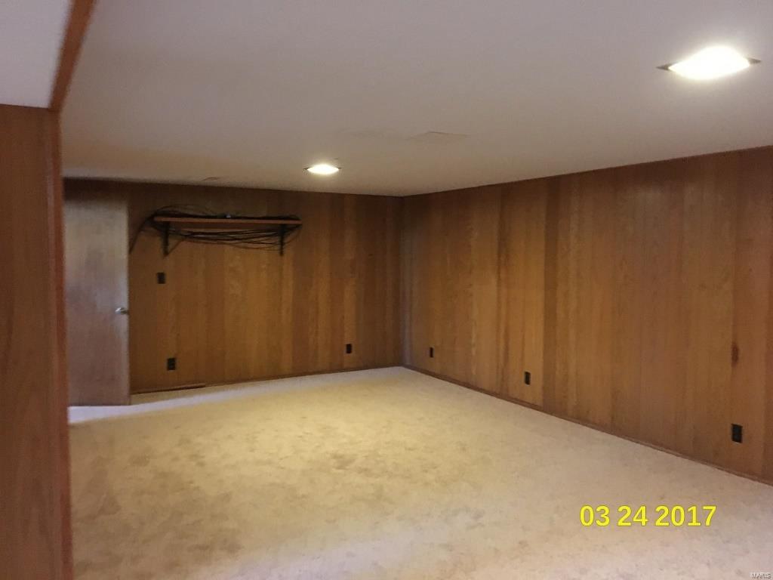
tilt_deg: -0.5
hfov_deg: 61.7
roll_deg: -1.3
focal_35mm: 29
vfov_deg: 48.2
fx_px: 648
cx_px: 386
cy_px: 290
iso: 500
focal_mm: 4.15
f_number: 2.2
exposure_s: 1/15
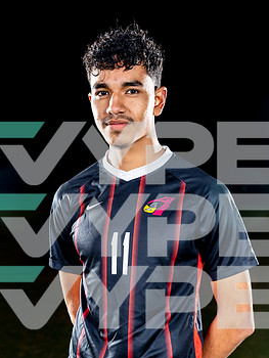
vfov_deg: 30.6
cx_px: 136
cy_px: 226
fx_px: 652
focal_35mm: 63
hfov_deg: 23.3
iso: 100
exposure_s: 1/125
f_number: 4.5
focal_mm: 51
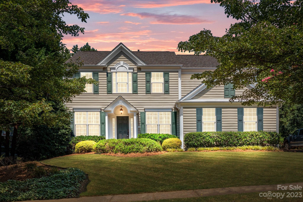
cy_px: 101
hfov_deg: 65.5
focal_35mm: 28
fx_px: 236
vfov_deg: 46.4
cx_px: 152
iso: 100
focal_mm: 10.26
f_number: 5.6
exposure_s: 1/500
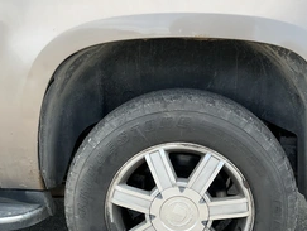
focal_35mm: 46
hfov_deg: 41.1
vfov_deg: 30.8
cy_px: 184
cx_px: 174
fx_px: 409
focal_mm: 3
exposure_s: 1/425
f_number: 1.8
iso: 25
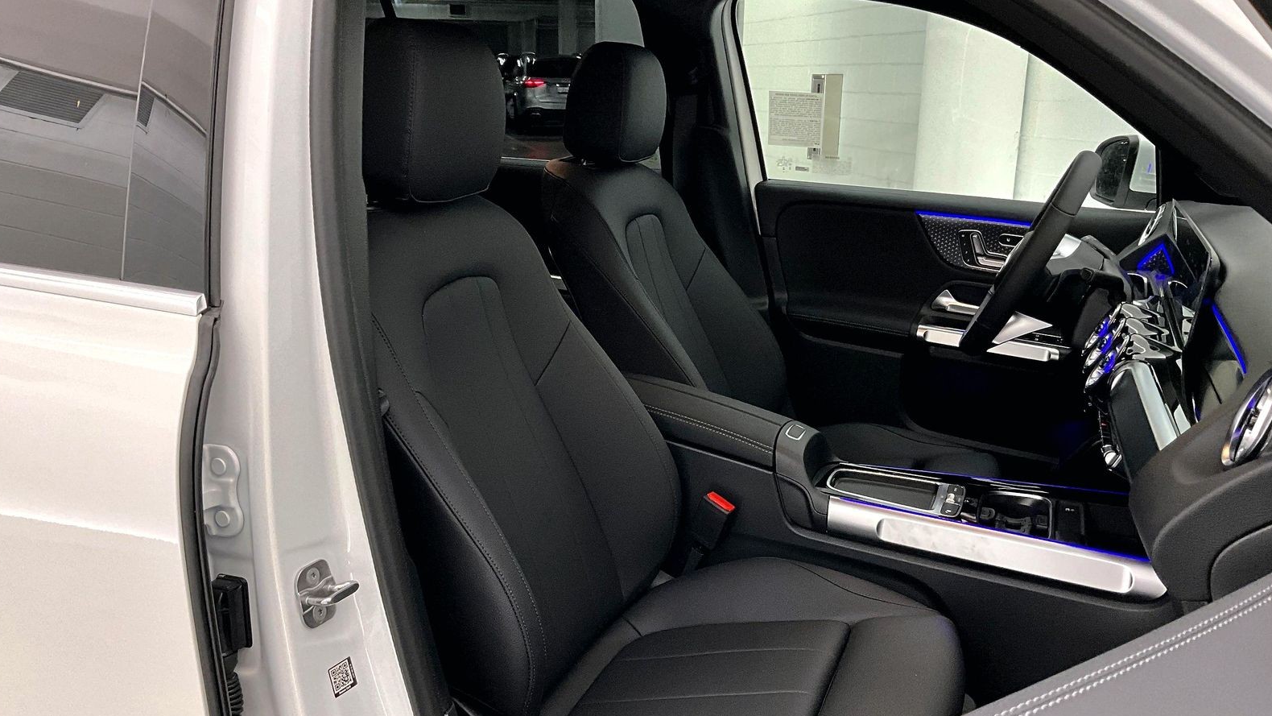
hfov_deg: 61.0
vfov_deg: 36.7
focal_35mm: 32
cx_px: 634
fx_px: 1079
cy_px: 392
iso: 125
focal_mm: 3
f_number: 1.8
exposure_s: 1/60
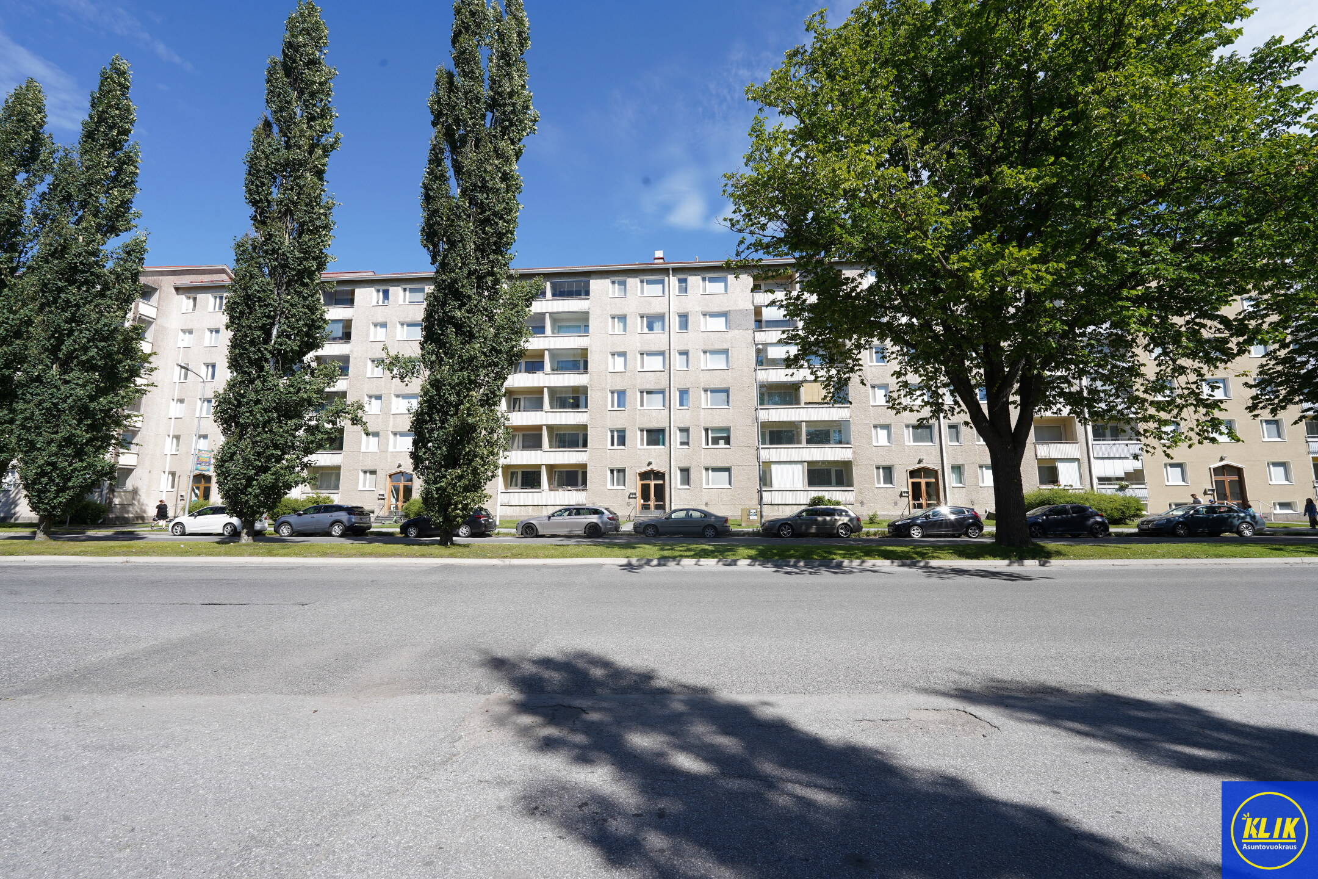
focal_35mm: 14
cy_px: 440
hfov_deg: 104.3
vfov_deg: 81.2
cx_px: 659
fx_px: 513
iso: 100
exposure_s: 1/80
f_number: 14
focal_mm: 14
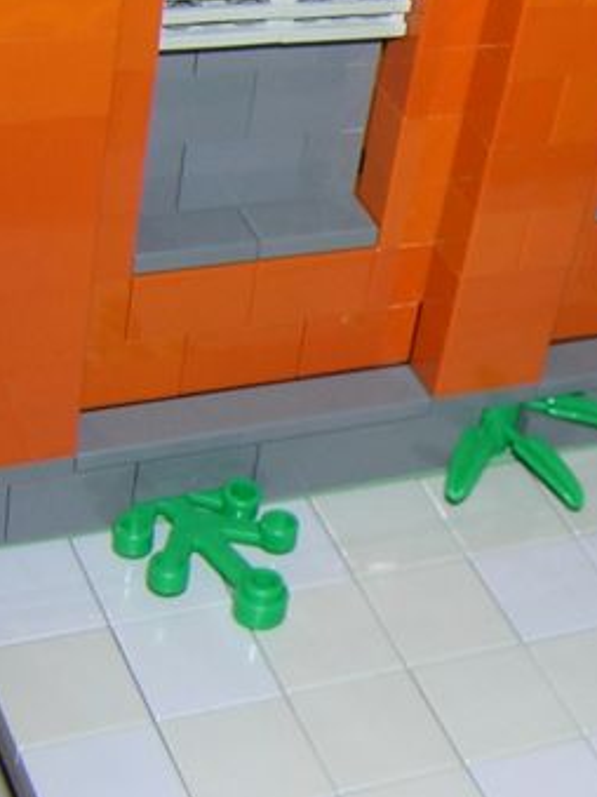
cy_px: 299
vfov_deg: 23.0
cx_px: 595
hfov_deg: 17.0
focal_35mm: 85
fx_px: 1956
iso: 100
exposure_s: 1/60.1
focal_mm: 4.7
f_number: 5.2
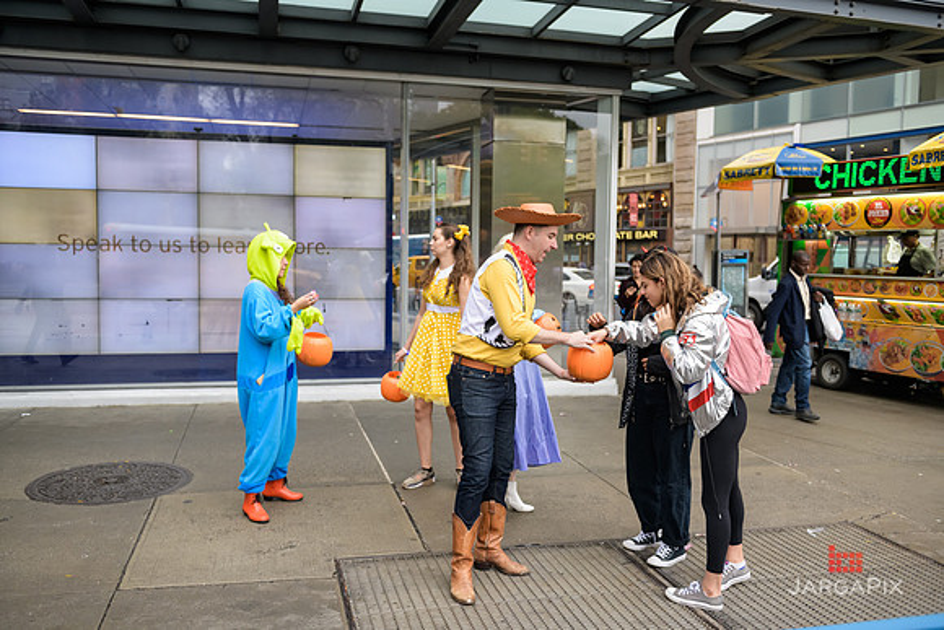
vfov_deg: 41.1
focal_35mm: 32
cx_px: 472
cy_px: 315
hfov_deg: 58.7
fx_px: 839
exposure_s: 1/400
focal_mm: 32
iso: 800
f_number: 3.2
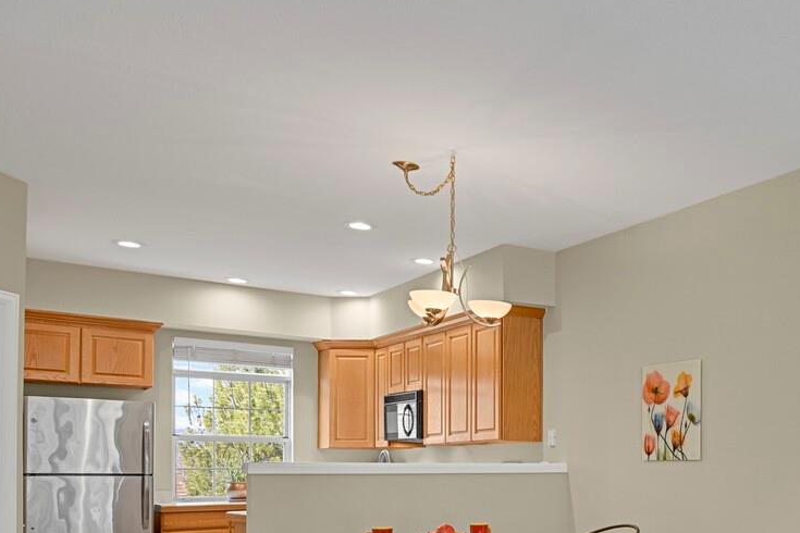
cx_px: 857
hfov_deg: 42.2
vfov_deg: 34.3
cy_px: 462
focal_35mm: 37
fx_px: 822
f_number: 8
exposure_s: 1.6
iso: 250
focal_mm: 17
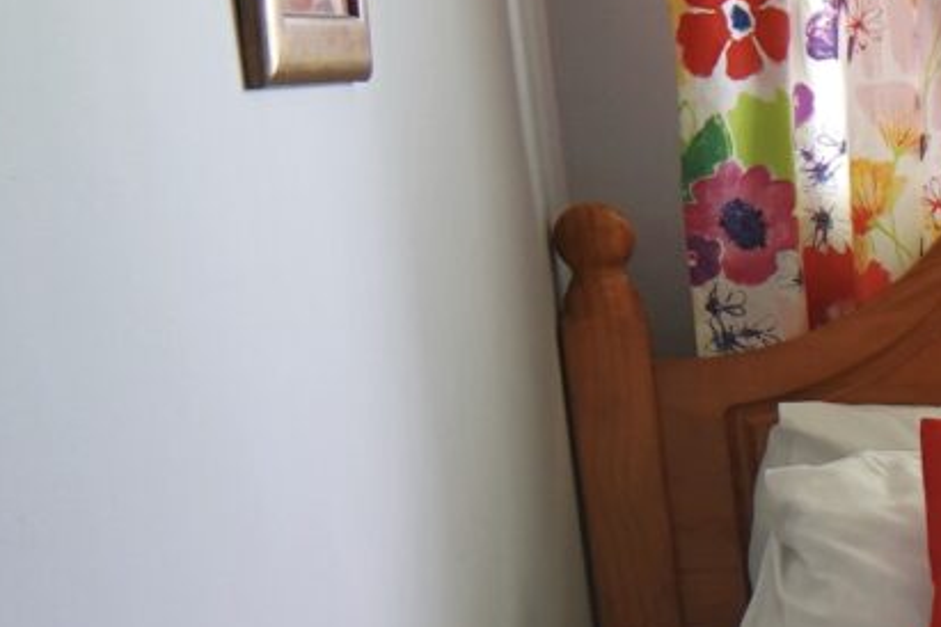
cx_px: 2507
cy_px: 635
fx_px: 2927
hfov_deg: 12.4
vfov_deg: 12.1
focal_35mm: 112
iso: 100
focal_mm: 12
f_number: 5.6
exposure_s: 8
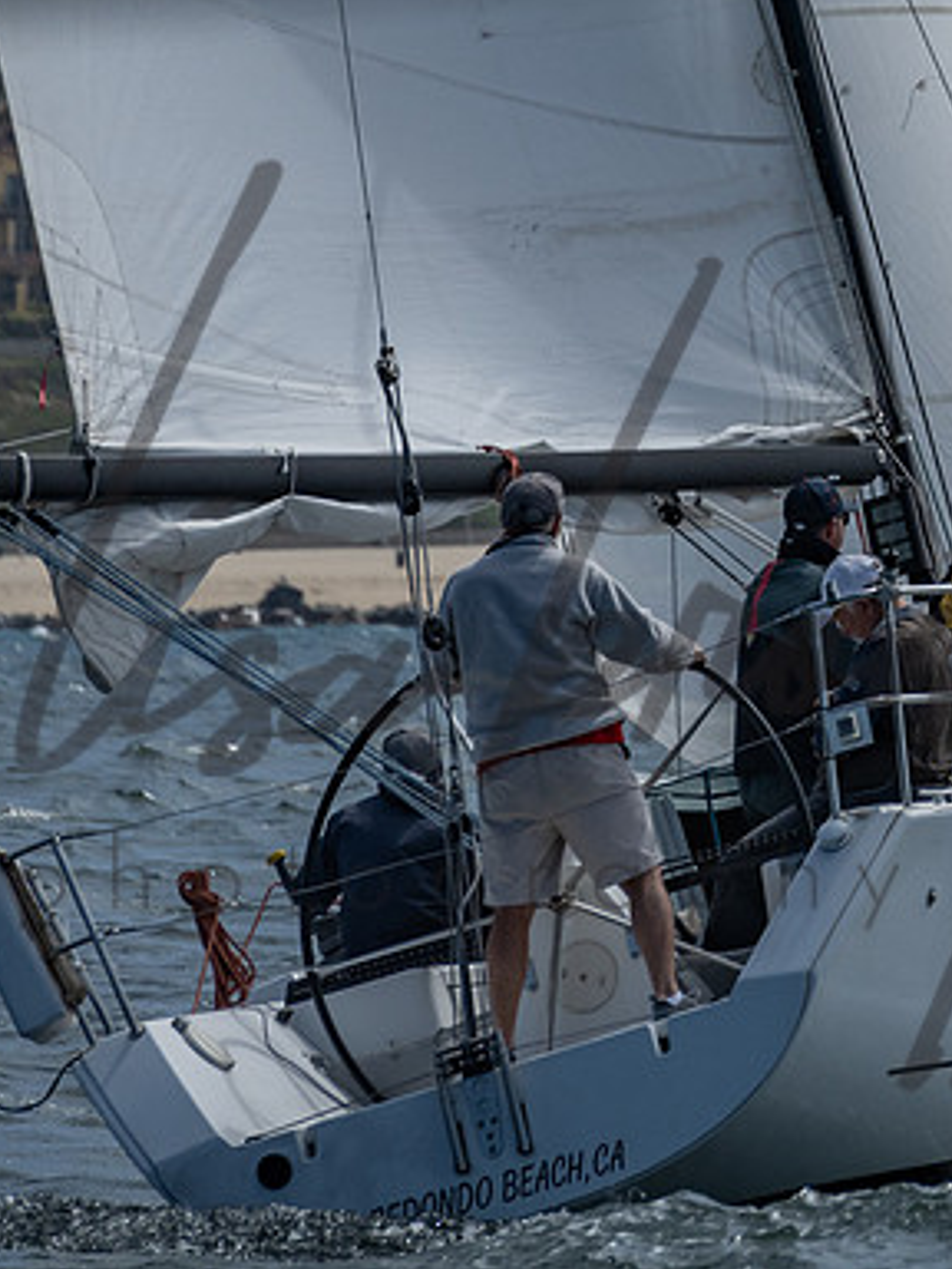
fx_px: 22001
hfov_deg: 2.5
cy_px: -37
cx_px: 1012
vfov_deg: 3.3
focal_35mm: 600
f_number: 6.3
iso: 200
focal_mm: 200
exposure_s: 1/3200
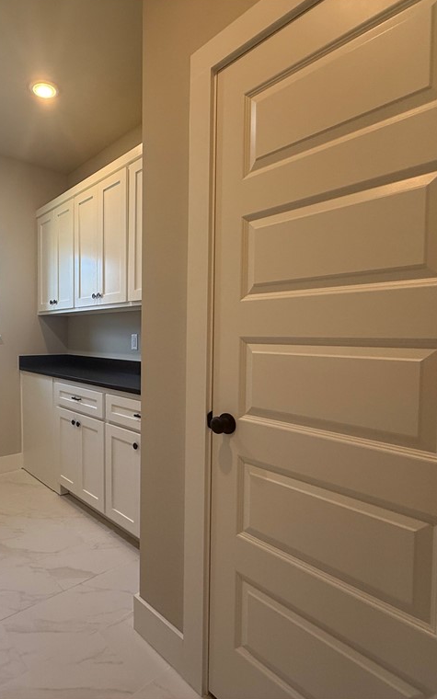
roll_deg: -1.4
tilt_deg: -0.5
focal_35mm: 20
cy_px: 347
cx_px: 134
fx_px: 381
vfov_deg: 85.1
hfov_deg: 57.9
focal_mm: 2.22
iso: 160
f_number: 2.2
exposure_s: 1/120
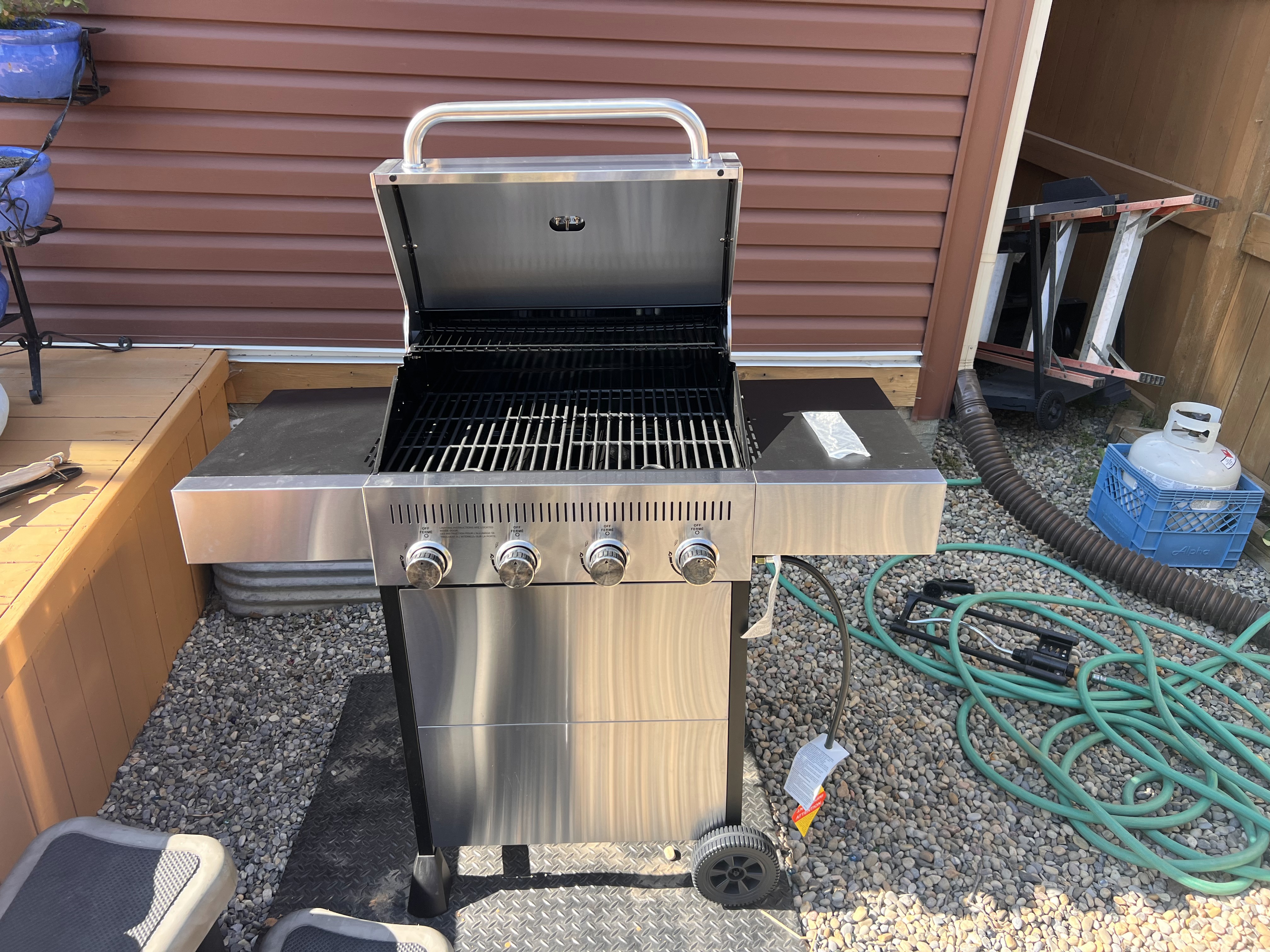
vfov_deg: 53.1
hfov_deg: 67.3
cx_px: 635
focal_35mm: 26
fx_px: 954
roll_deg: -1.9
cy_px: 476
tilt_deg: -27.8
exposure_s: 1/511
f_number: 1.5
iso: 50
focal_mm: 5.7
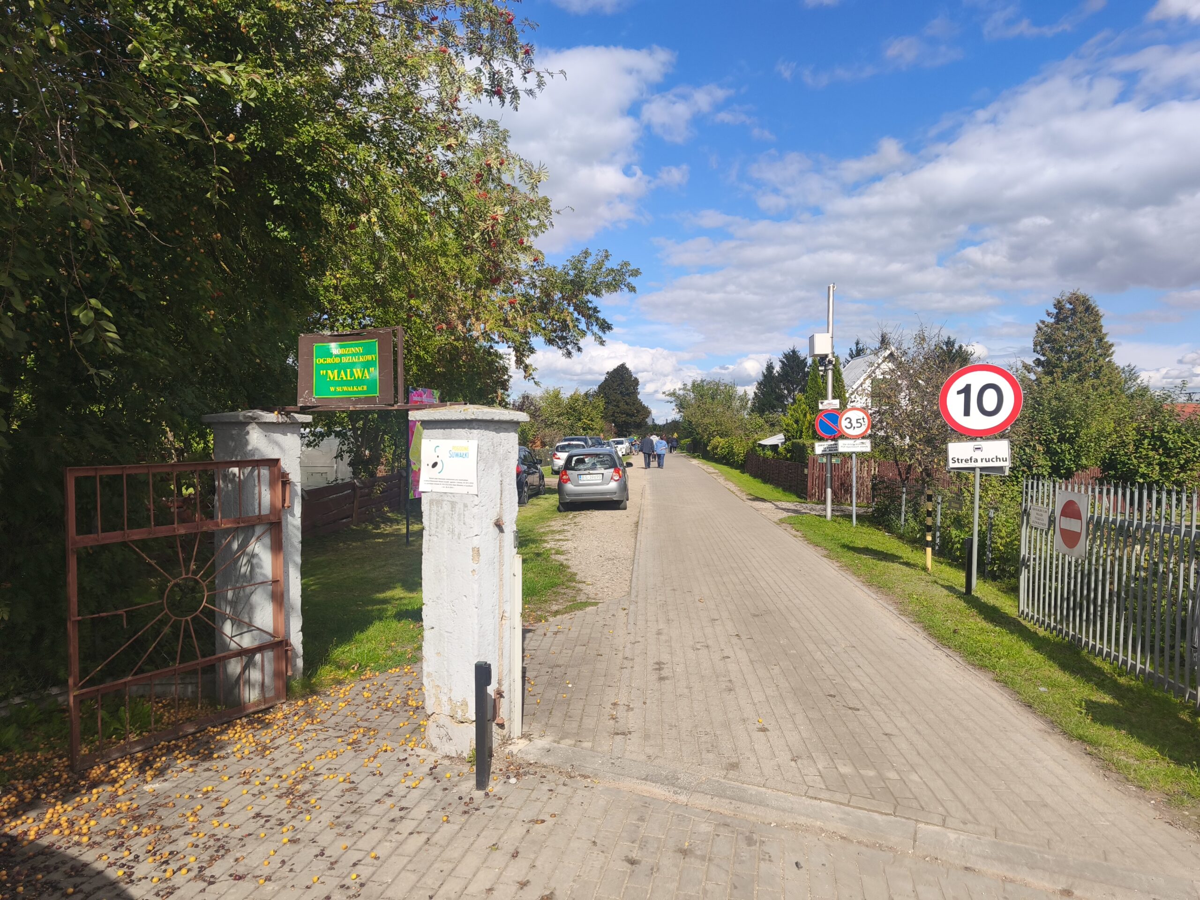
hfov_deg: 73.9
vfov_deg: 58.9
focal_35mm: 23
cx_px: 600
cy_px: 450
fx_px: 797
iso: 80
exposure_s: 1/2300
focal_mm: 5.35
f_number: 1.7
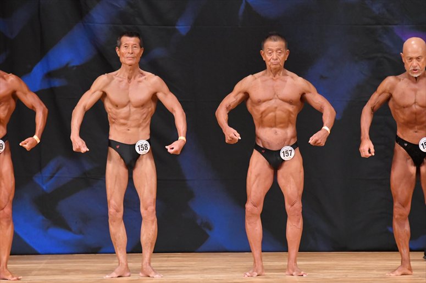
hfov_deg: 7.2
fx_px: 3371
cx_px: 213
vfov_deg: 4.8
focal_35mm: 285
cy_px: 142
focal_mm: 190
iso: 5600
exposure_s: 1/400
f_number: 5.6
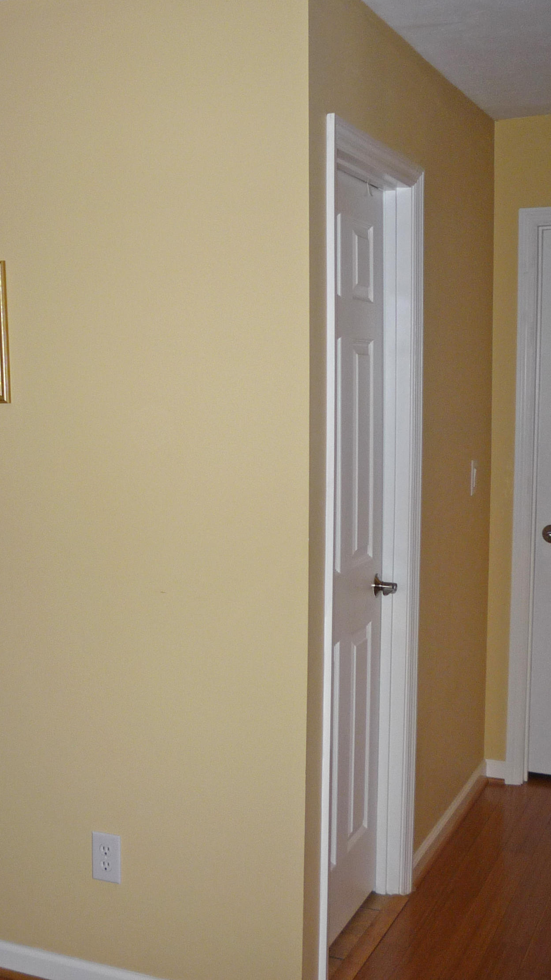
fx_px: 1220
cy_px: 485
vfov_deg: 43.7
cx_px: 125
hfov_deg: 25.1
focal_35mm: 47
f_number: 3.3
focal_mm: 5.2
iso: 100
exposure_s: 1/30
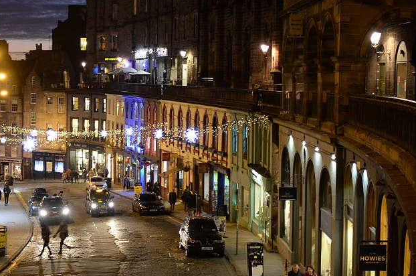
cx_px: 215
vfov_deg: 18.8
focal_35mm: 72
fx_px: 830
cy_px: 110
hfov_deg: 28.1
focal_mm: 18.5
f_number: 2.8
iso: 800
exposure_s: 1/20
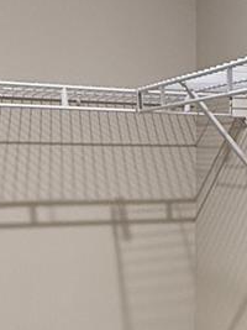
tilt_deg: -24.5
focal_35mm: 63
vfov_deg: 25.8
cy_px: 441
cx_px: 200
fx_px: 600
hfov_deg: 22.9
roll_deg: -0.1
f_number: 2.2
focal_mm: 2.22
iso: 250
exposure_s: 1/120
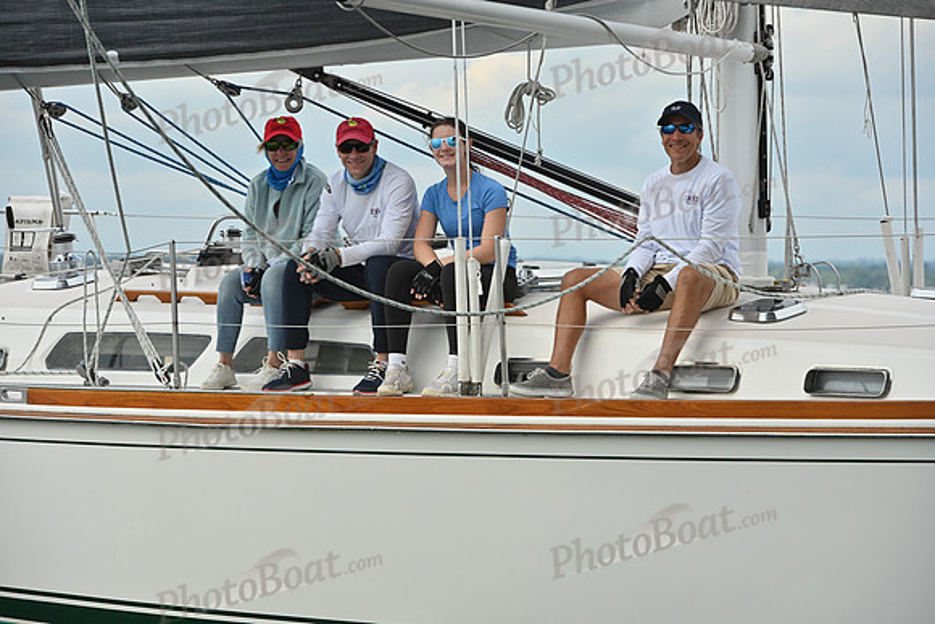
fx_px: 4806
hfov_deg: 11.1
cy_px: 312
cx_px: 468
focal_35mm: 185
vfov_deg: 7.4
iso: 320
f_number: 9
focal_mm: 185
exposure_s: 1/1250
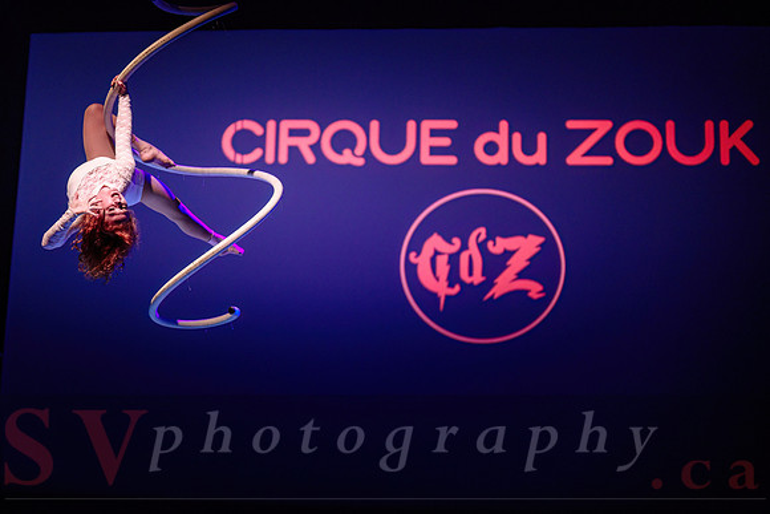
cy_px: 267
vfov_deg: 22.4
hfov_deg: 33.0
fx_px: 1295
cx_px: 318
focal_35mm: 61
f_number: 1.2
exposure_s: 1/200
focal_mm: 50
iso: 1600
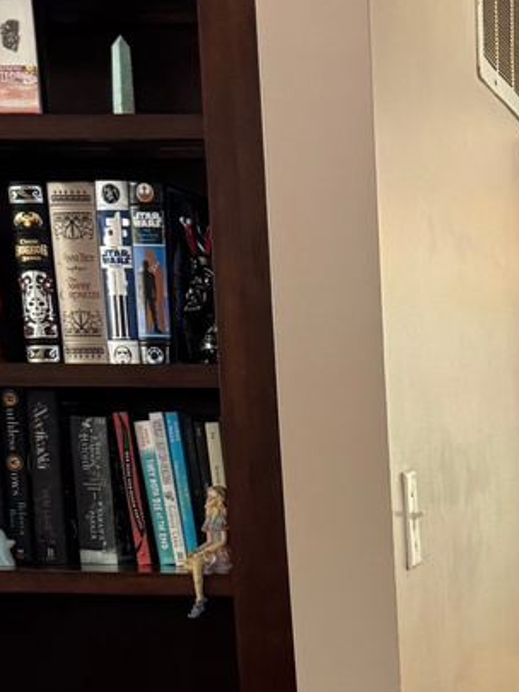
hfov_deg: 15.3
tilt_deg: -17.3
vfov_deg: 19.3
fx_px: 1818
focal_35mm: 91
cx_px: 707
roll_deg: -0.1
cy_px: 989
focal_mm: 6.76
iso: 400
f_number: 1.78
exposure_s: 1/60
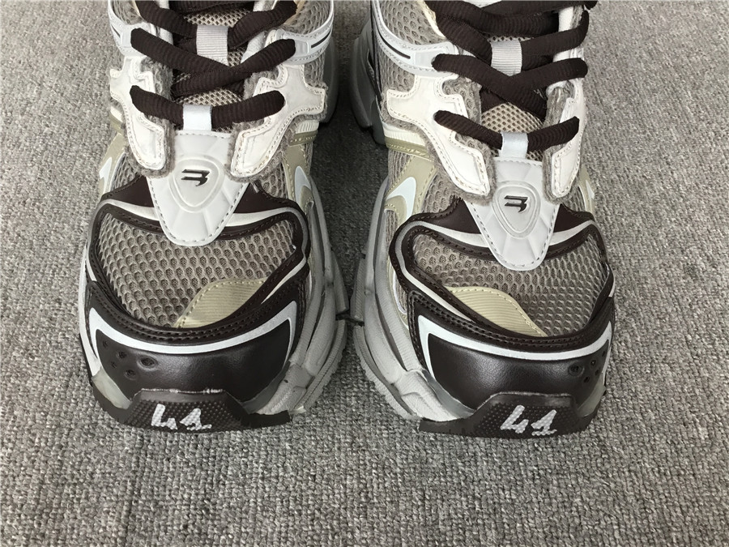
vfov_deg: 45.4
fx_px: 653
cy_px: 274
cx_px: 364
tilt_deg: -53.2
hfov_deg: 58.4
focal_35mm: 31
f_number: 2.4
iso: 32
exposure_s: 1/33
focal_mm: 3.3
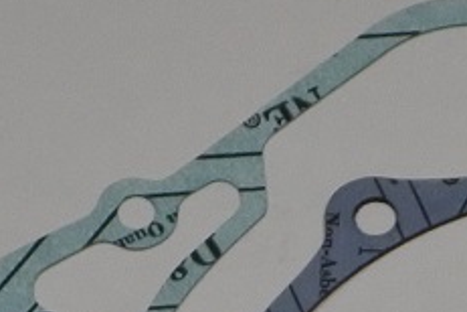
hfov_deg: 7.9
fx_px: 3347
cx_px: 536
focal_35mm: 258
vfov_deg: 5.0
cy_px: 1071
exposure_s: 1/160
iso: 400
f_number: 4
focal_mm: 13.4
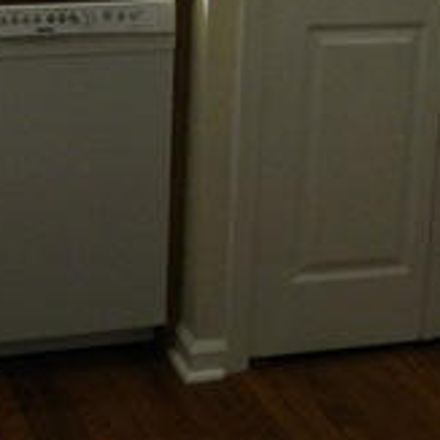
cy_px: -81
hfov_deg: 19.3
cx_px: 175
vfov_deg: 18.3
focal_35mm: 90
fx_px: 1294
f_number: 2.8
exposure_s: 1/60.6
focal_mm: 4.6
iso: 127
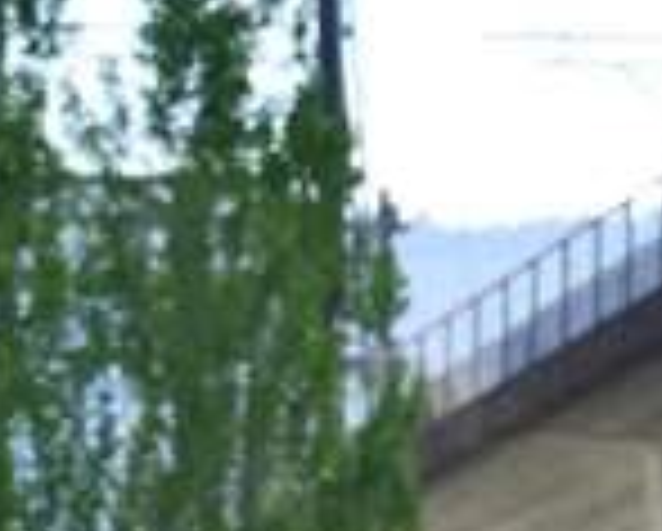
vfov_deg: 2.1
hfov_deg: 2.6
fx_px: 14400
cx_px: 513
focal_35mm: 734
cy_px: 848
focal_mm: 120
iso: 200
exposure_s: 1/250
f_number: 7.1
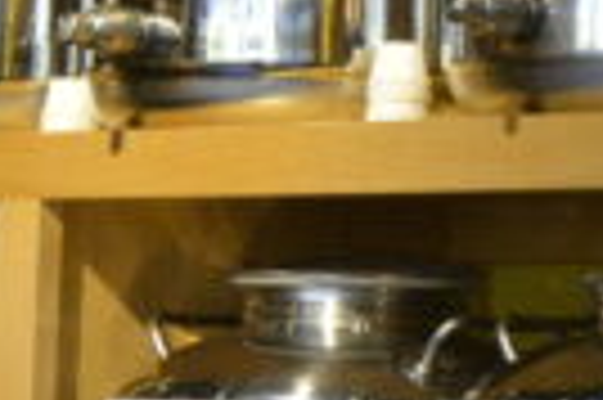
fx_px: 3831
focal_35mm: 229
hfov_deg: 8.5
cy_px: -70
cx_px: 1215
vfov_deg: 6.0
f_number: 5.6
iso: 2000
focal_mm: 20
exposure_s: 1/125
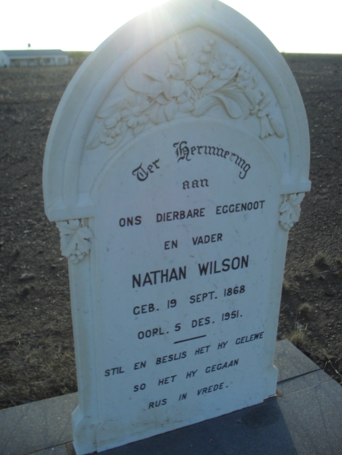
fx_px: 461
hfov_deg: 40.7
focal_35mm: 35
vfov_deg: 52.6
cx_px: 171
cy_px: 228
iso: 100
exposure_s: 1/500
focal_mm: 6.3
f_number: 3.2
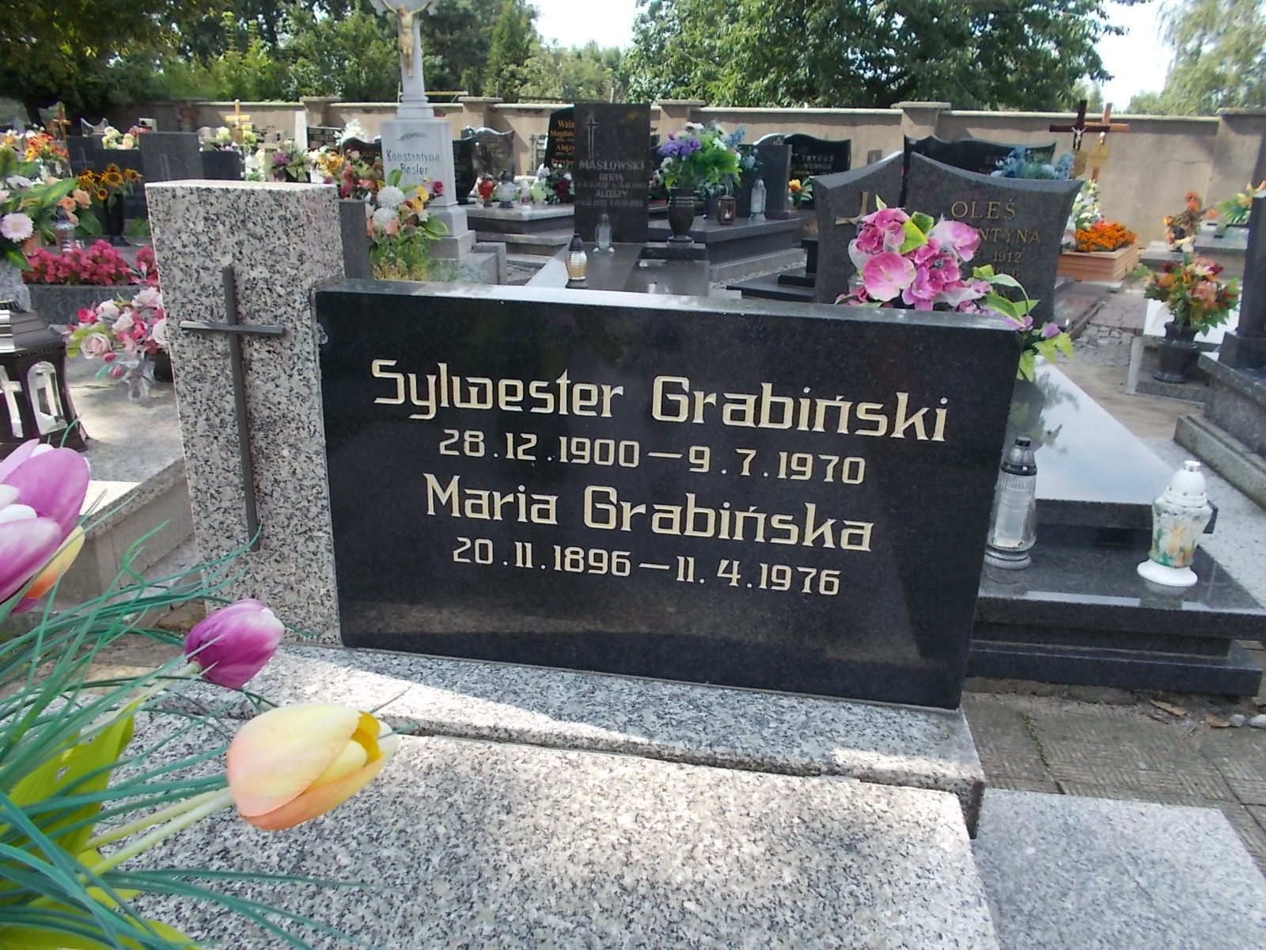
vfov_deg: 53.1
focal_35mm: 26
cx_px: 633
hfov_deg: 67.3
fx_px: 951
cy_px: 475
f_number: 3.2
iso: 80
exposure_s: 1/320
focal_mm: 4.6
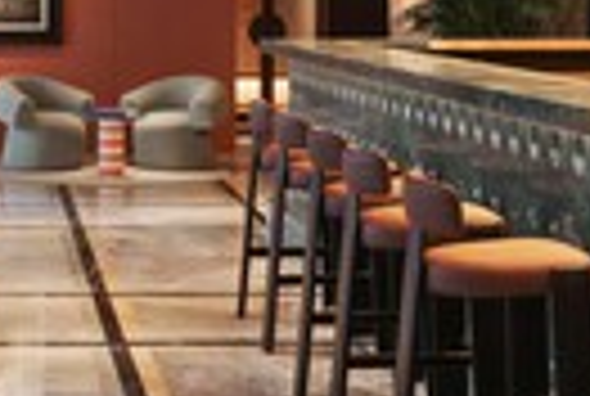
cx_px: 5
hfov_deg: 17.9
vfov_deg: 12.3
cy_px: 74
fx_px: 1823
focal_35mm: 111
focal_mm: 50.8
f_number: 16
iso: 100
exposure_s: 4
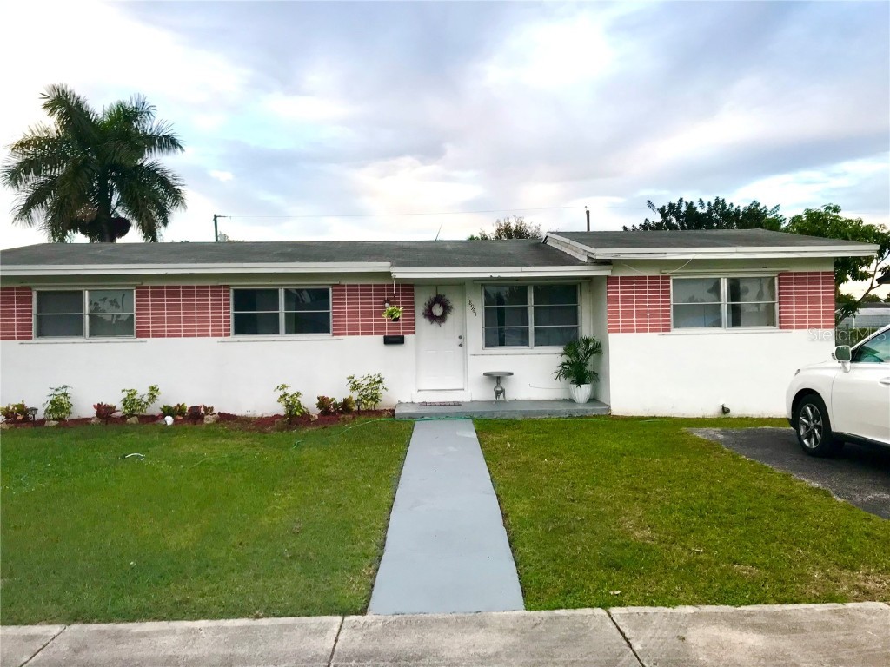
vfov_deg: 49.7
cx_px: 445
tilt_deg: -0.2
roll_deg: +0.3
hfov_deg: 63.4
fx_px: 720
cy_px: 334
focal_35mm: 28
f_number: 1.8
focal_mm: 3.99
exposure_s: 1/120
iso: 32
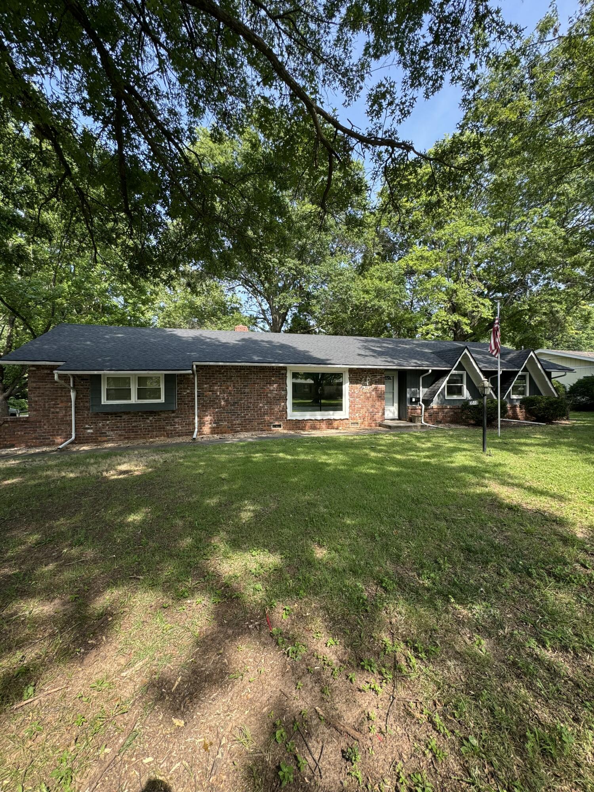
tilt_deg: -0.9
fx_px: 320
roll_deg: +0.1
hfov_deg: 85.7
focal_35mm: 14
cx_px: 297
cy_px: 396
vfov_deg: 102.1
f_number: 2.2
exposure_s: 1/274
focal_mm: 2.22
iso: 40
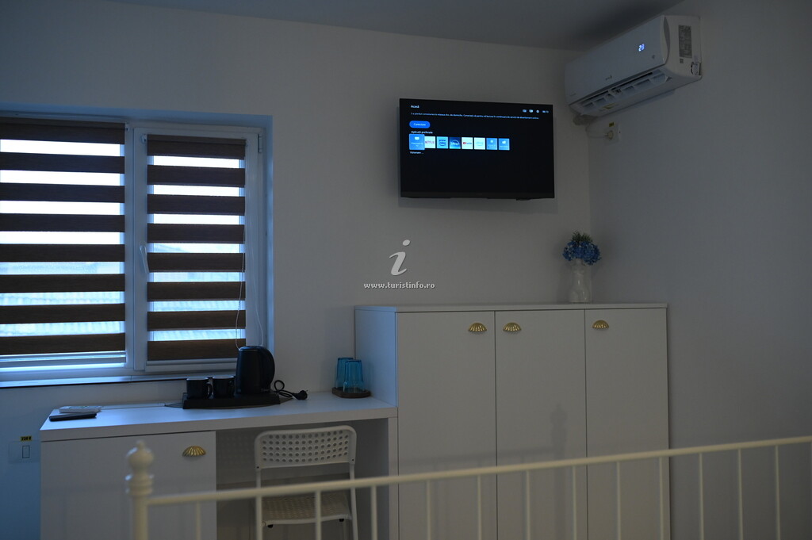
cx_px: 406
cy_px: 270
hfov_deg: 54.5
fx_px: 789
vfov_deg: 37.8
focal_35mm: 35
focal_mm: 35
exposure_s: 1/400
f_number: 2.8
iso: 1600
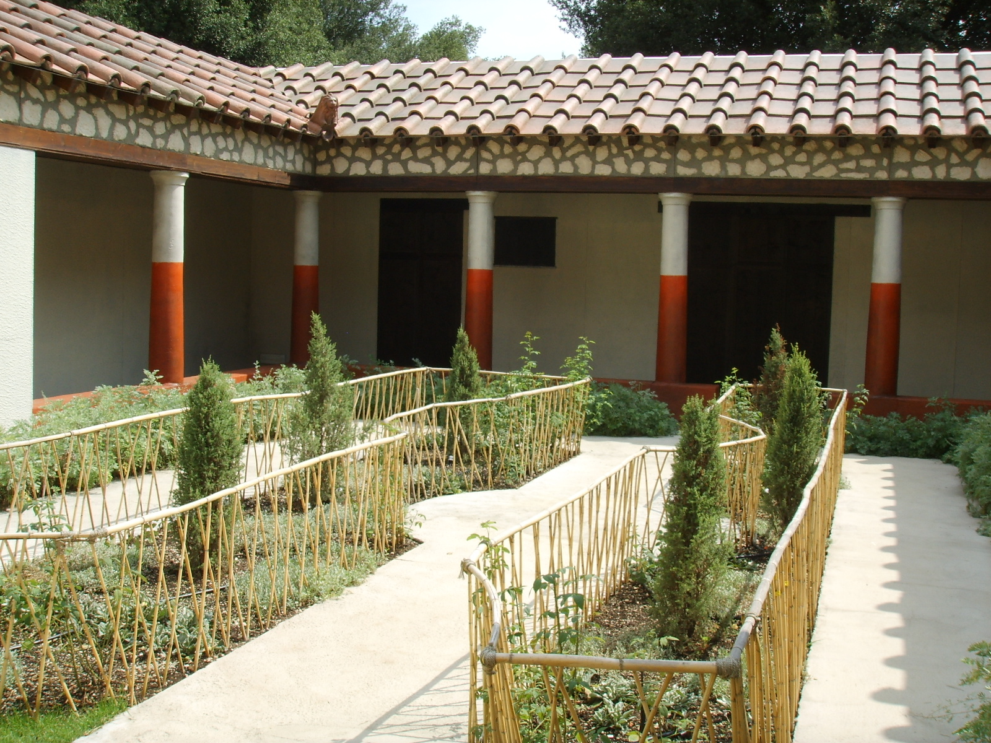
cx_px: 496
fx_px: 1117
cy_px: 372
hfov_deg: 47.9
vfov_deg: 36.8
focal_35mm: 39
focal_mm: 6.6
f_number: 6.3
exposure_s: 1/180
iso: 50
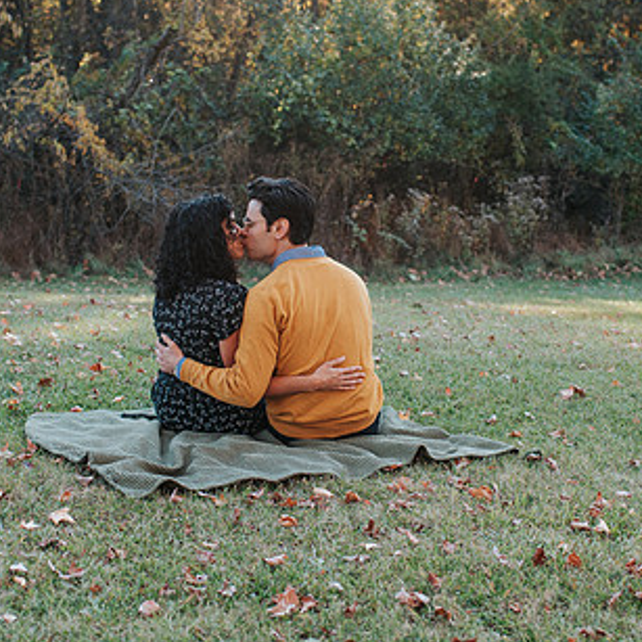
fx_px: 1322
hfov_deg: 27.3
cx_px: 305
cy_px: 308
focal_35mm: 63
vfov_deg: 27.3
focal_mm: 35
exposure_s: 1/800
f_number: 3.2
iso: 800
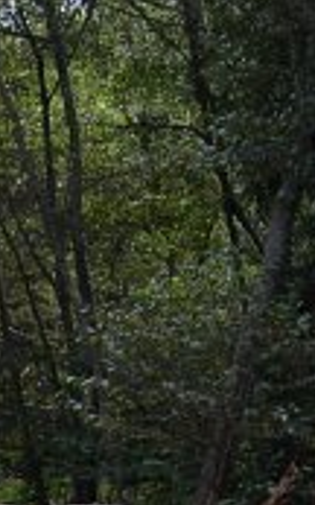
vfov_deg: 14.3
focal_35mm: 141
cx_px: -195
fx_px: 1938
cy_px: 633
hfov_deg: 9.0
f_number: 8
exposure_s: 1/125
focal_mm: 20
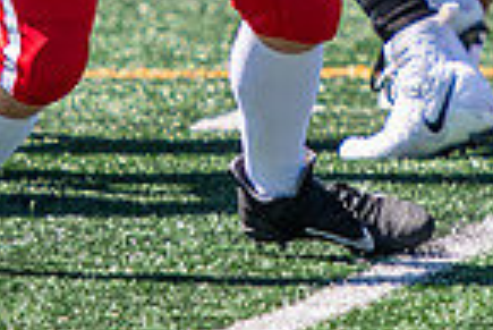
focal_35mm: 1644
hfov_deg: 1.3
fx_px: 22536
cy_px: -508
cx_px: 146
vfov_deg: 0.8
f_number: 2.8
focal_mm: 170
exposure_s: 1/1600
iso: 160
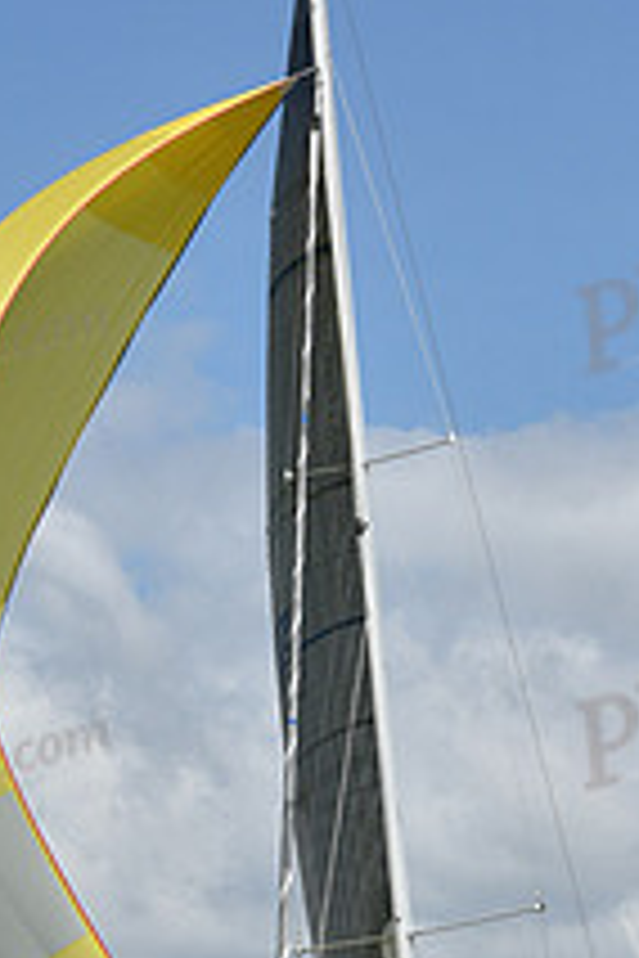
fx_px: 5085
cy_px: 971
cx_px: 344
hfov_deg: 7.2
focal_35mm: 191
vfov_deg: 10.7
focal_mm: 70
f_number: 9
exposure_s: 1/1250
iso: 250
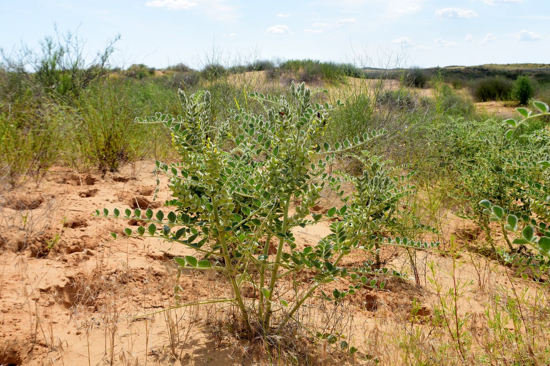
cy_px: 183
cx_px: 275
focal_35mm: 38
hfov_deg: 51.3
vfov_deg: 35.5
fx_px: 573
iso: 100
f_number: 10
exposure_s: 1/160
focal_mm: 25
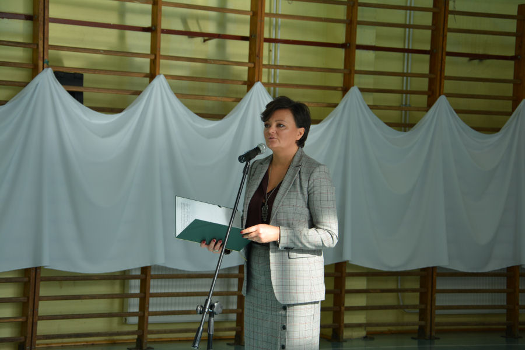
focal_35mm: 93
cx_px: 262
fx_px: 1356
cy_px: 175
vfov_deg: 14.7
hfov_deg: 21.9
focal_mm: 62
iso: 200
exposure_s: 1/160
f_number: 6.3
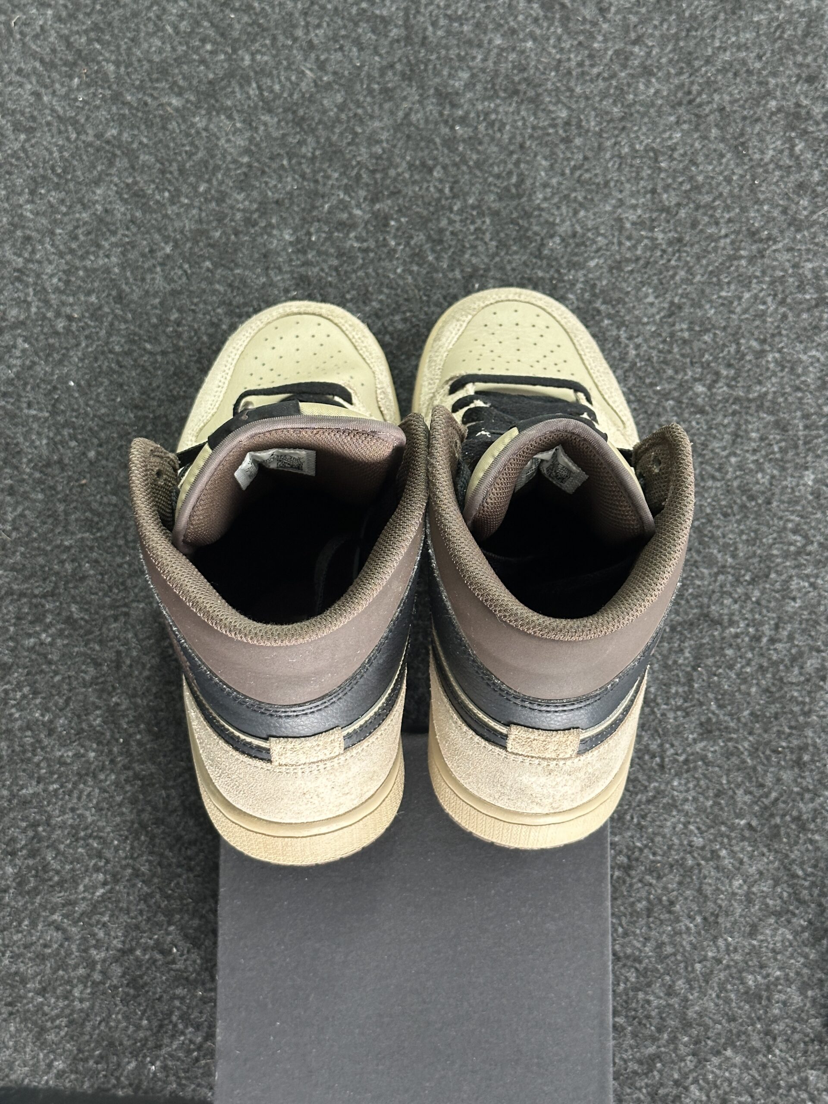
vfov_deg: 39.7
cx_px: 414
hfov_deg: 30.3
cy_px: 552
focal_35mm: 48
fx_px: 1531
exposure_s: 1/34
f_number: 1.78
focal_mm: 6.86
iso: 250
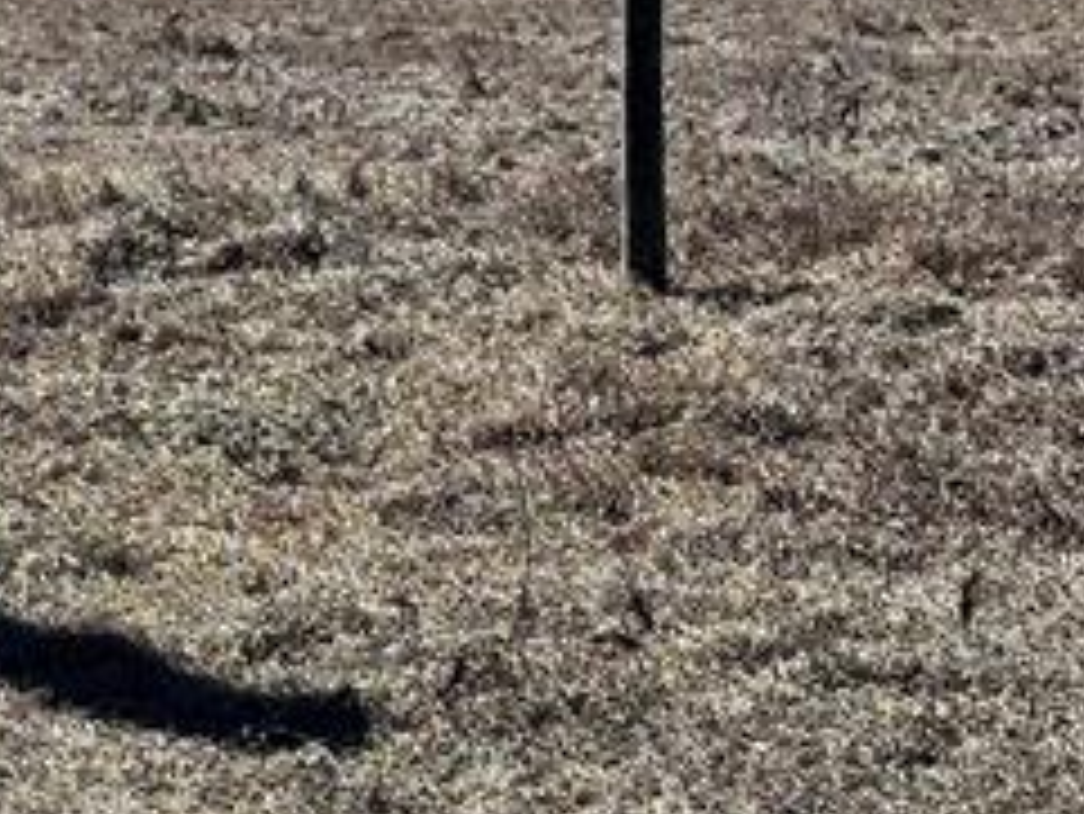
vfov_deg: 9.6
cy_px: -72
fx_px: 4794
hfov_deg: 12.7
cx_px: -63
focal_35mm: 153
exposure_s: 1/1517
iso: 64
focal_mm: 6.86
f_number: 1.78
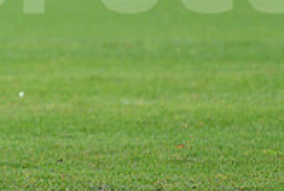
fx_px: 7532
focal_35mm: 953
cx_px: -52
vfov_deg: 1.4
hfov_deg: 2.2
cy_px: -46
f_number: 4
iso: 1250
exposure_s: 1/500
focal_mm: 270
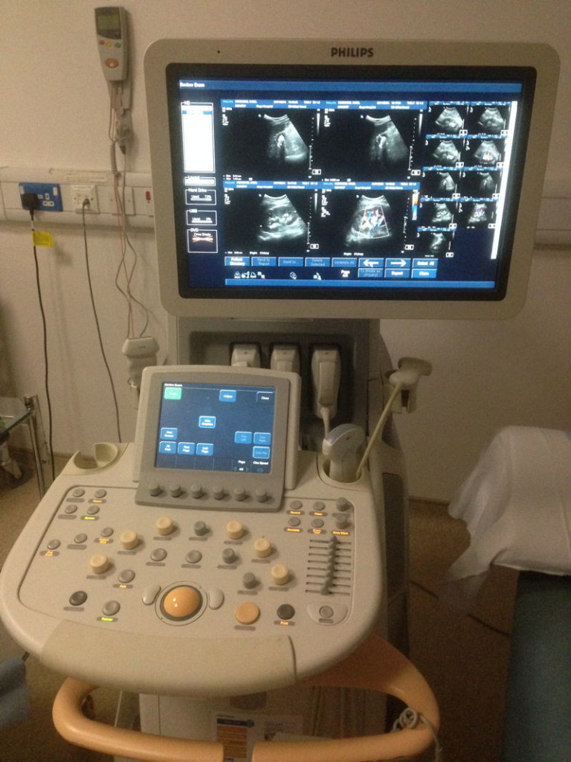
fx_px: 726
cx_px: 286
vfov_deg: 55.4
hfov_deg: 42.9
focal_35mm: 33
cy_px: 381
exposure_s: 1/15
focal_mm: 4.12
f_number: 2.4
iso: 500
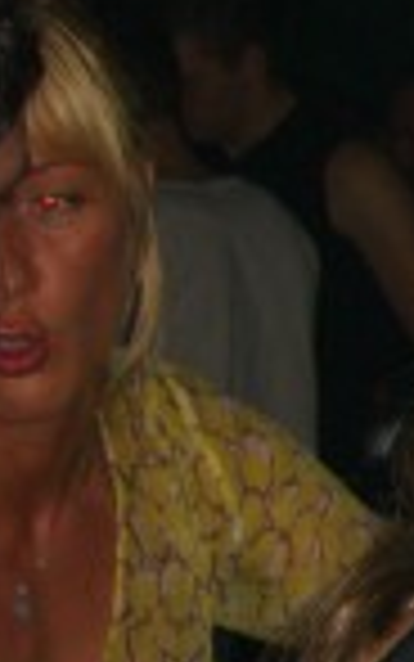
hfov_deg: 7.1
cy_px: 455
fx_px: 2958
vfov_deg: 12.7
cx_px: 1292
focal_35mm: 164
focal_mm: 7.9
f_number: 2.8
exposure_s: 1/60
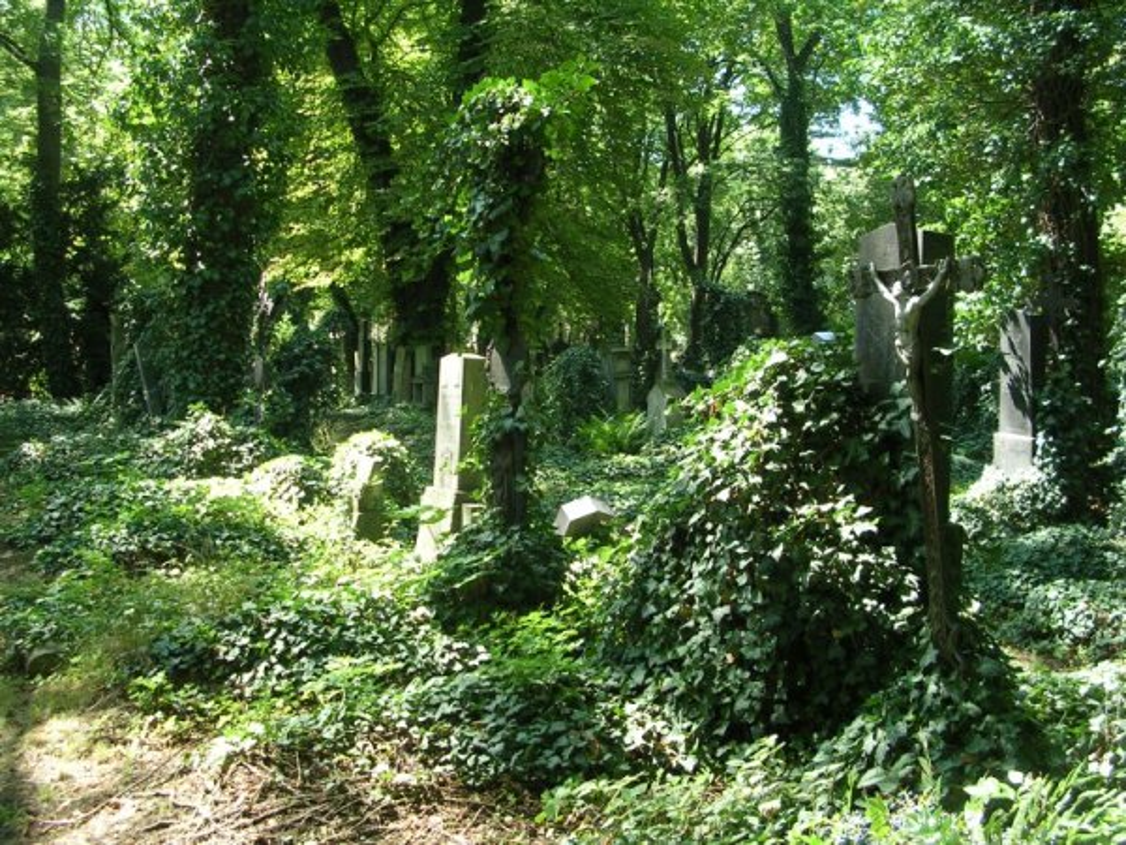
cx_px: 563
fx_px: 1236
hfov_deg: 49.0
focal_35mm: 38
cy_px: 422
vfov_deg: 37.7
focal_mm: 5.8
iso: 50
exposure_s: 1/53.5
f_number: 2.8
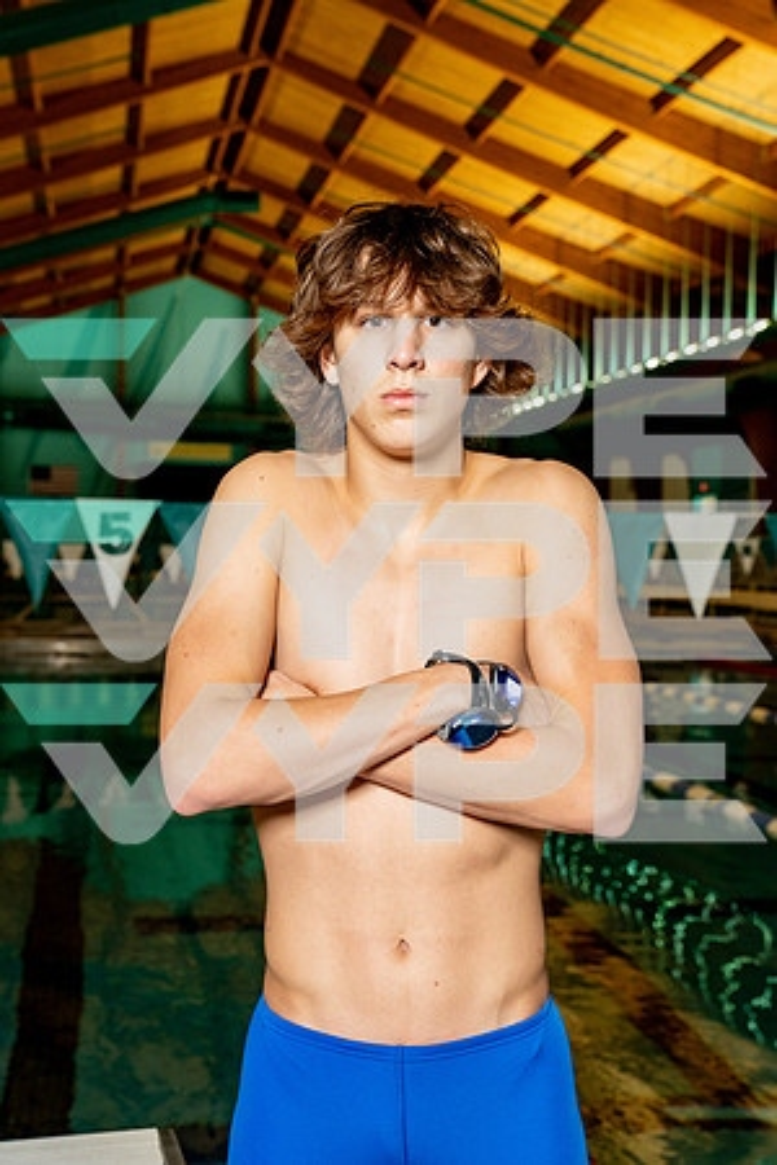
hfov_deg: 26.5
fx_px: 1651
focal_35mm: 51
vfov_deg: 38.9
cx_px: 388
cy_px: 582
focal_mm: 51
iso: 1600
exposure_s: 1/250
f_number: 6.3
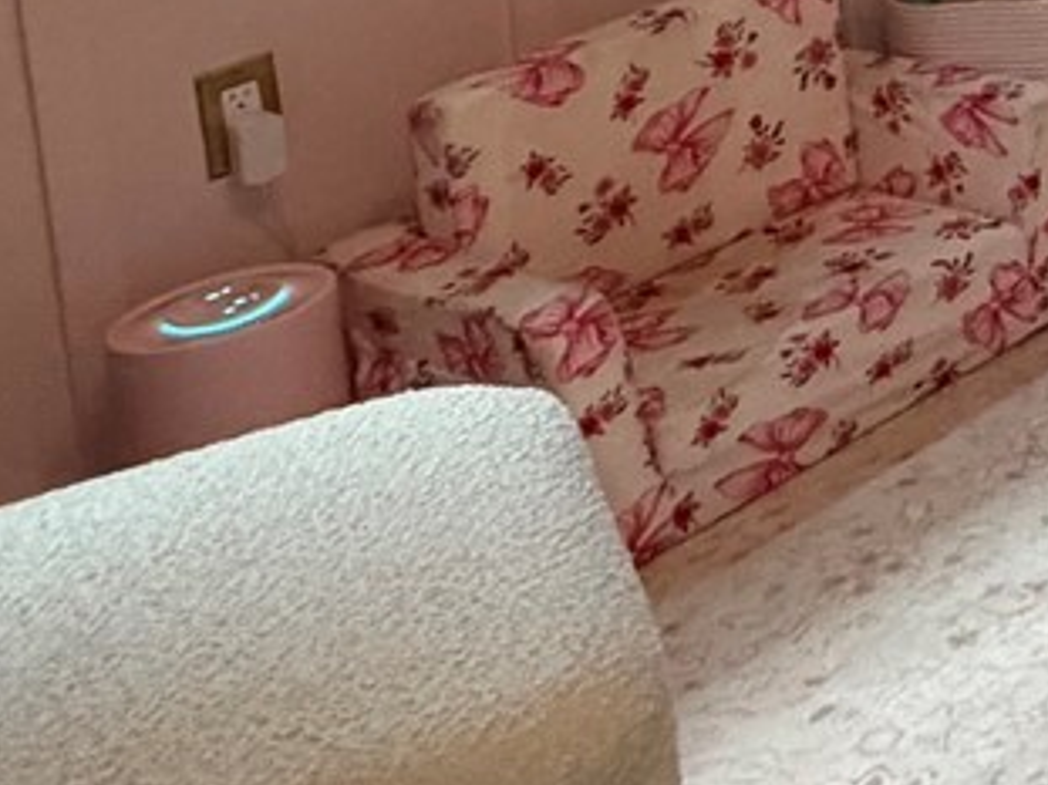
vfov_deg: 17.3
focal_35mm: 72
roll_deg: +1.1
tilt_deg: -7.1
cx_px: 2089
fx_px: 2179
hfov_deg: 18.3
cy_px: -556
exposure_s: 1/60
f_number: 2.2
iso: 400
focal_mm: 2.22
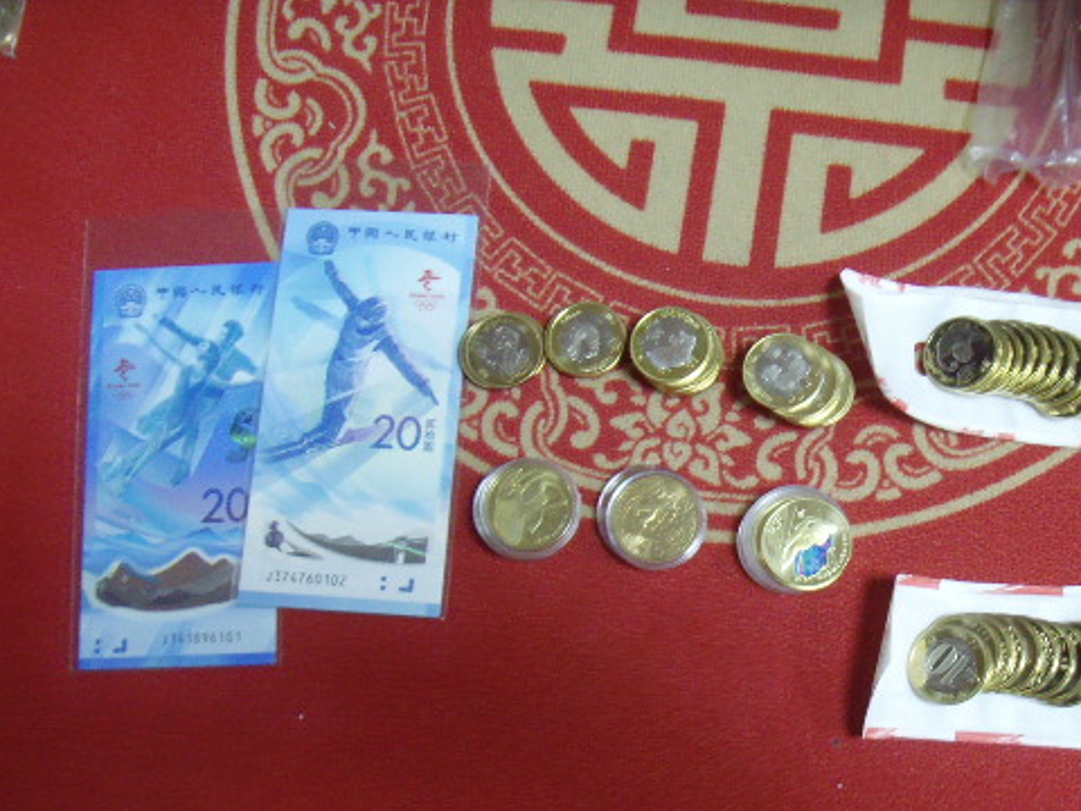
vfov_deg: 27.9
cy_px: 518
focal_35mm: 52
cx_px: 669
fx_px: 1624
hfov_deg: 36.6
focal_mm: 6.6
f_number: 3.5
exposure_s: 1/8
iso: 200
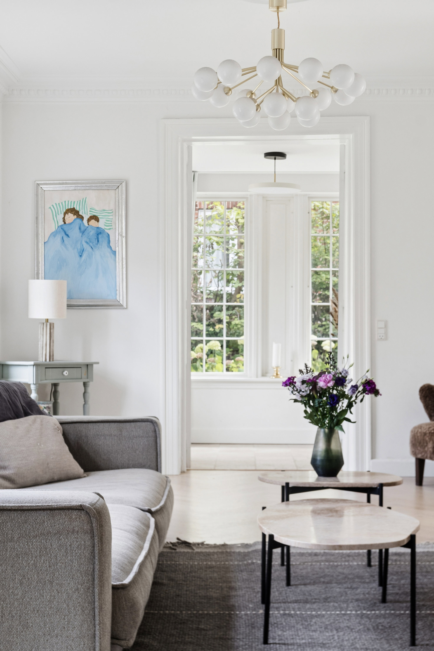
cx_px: 217
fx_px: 1112
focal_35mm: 62
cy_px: 326
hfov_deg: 22.1
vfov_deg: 32.6
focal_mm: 41
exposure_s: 1/80
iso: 500
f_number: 8
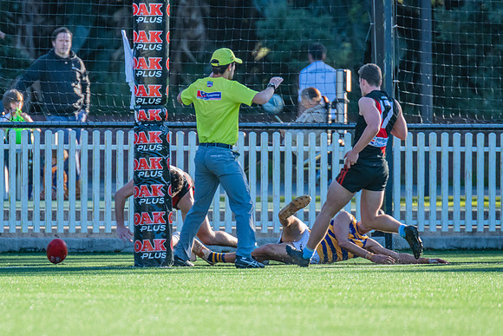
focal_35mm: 772
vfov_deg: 1.8
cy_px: 168
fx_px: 10785
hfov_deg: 2.7
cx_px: 178
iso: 800
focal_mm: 550
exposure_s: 1/1250
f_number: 5.6
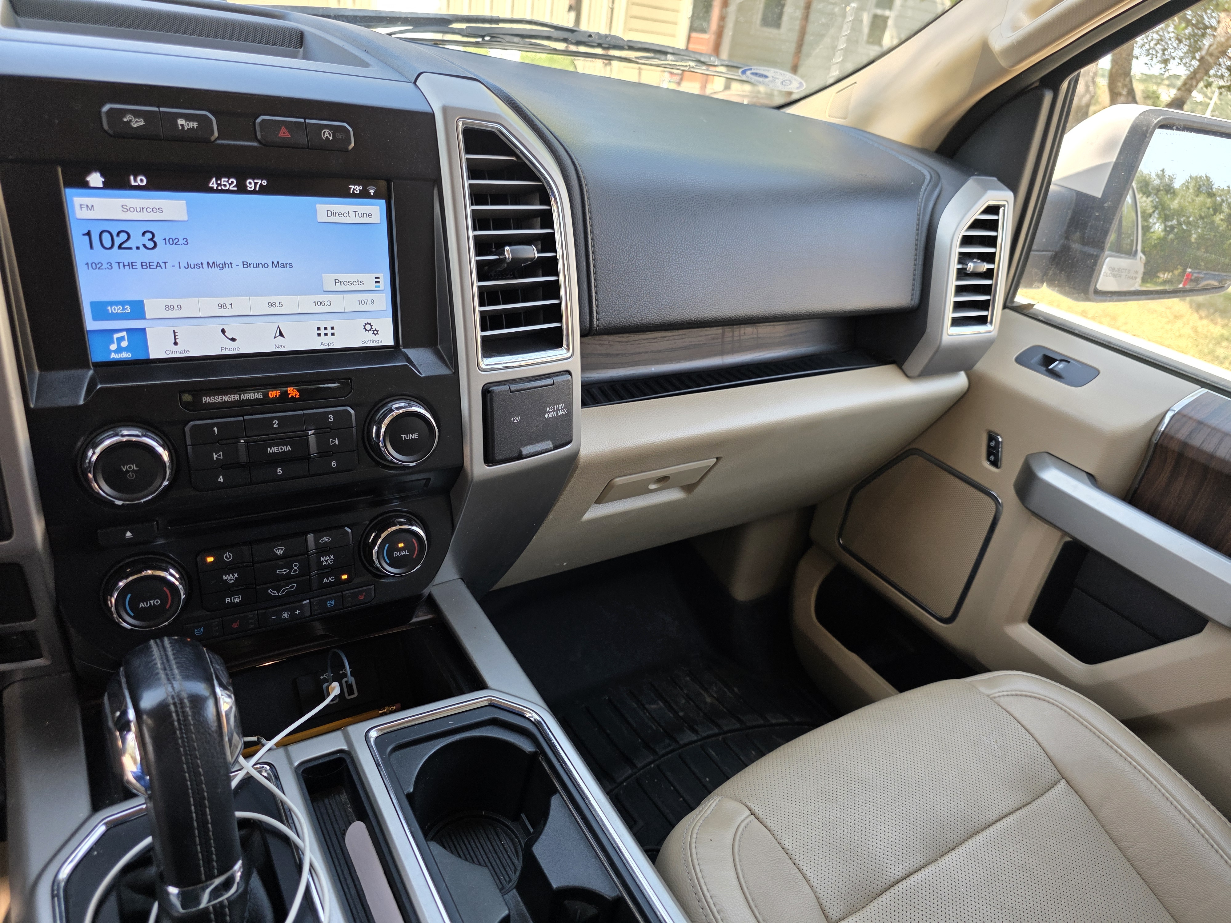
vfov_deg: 58.9
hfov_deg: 73.9
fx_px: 818
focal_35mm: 23
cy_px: 462
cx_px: 616
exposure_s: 1/180
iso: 80
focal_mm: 6.3
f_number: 1.7
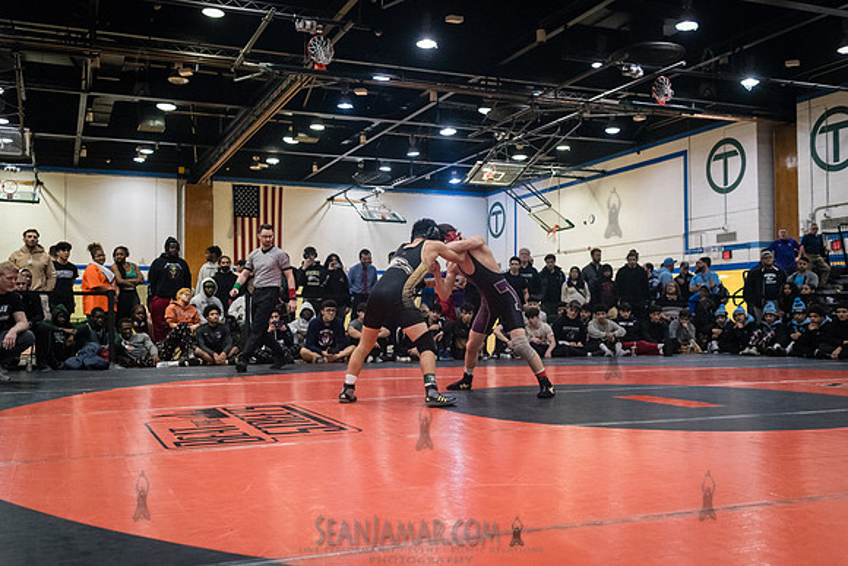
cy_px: 283
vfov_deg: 37.1
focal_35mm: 36
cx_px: 424
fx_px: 844
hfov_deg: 53.4
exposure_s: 1/400
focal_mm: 35
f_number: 4
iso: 8000
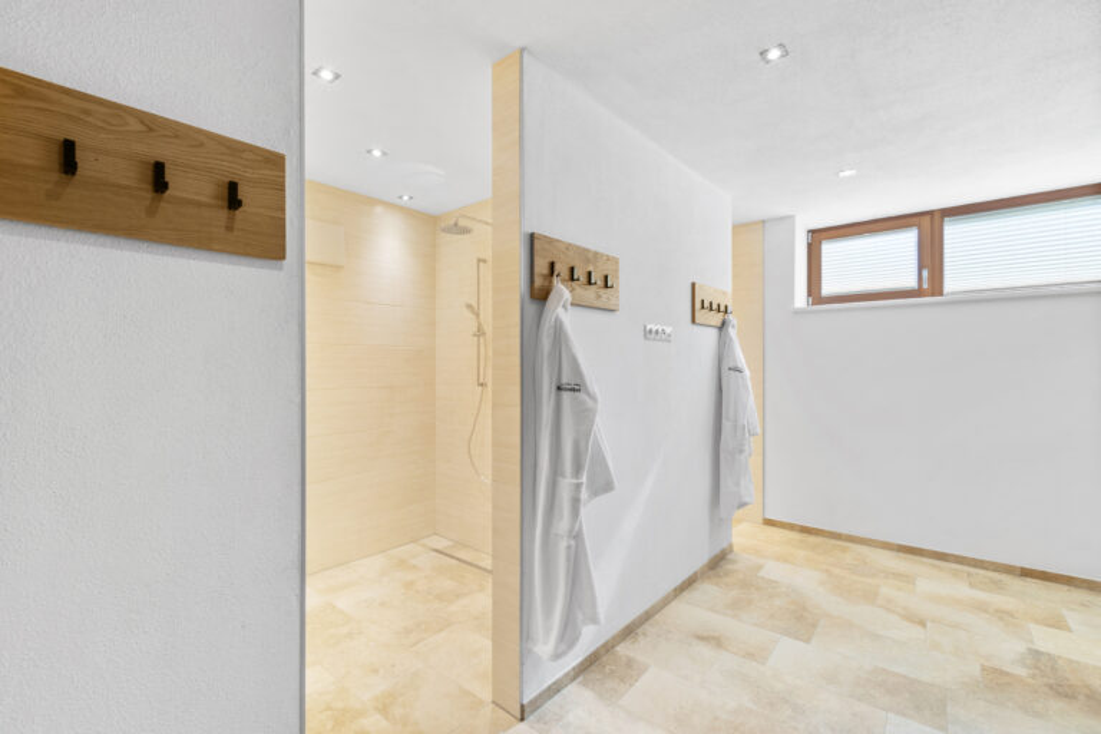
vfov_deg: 77.3
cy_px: 367
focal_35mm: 15
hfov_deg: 100.4
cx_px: 550
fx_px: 459
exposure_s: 1/2
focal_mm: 10
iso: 100
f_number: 10
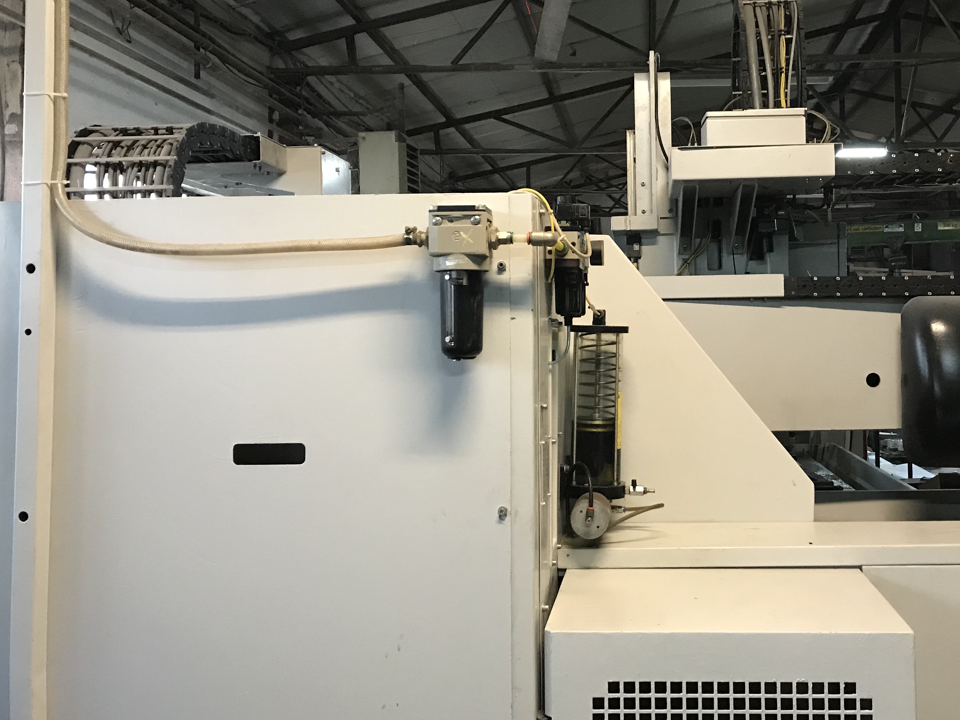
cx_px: 608
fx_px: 1054
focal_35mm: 38
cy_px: 293
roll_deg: +1.1
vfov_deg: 37.6
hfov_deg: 48.5
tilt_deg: +1.8
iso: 100
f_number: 1.8
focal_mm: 3.99
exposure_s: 1/17
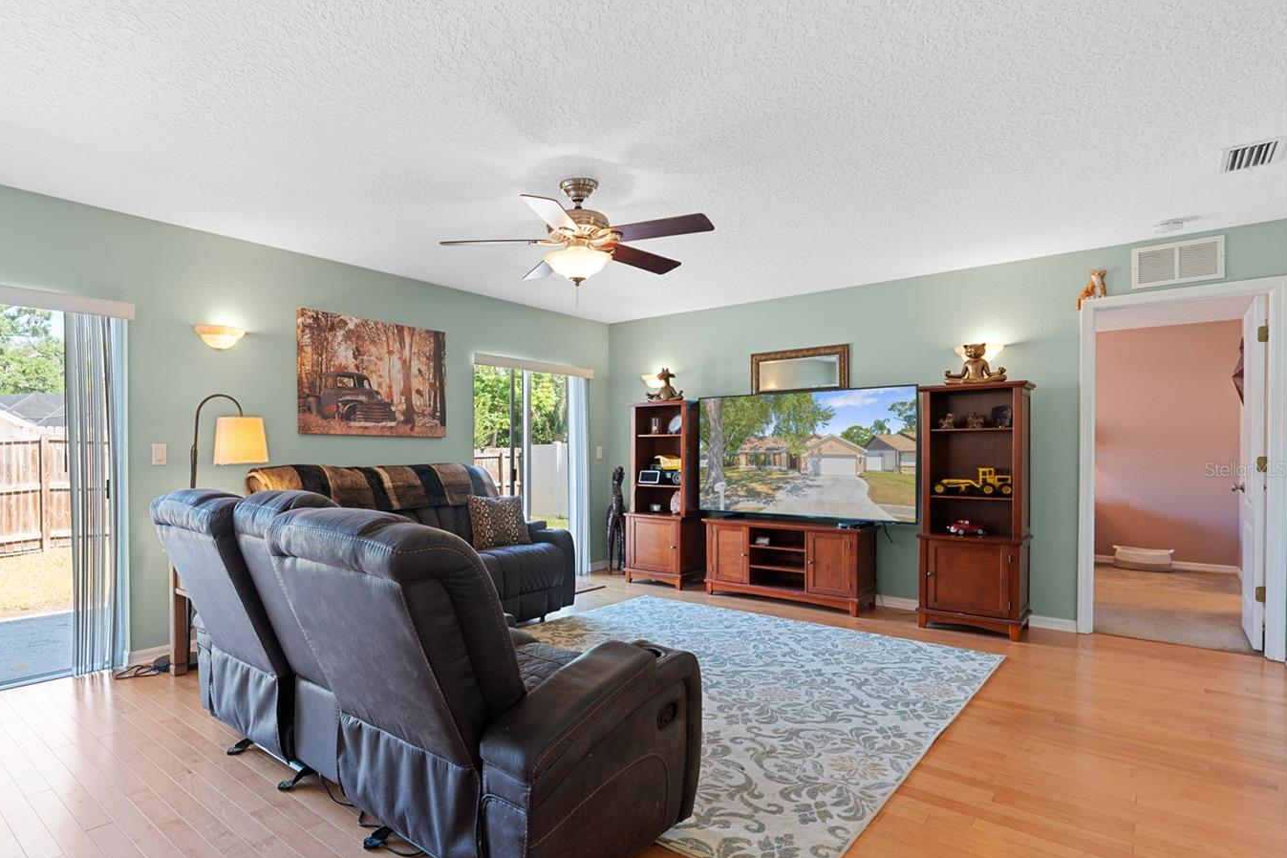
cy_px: 469
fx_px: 679
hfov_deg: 86.0
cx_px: 526
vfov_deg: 64.4
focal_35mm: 19
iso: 200
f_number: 8
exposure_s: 1.3
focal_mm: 16
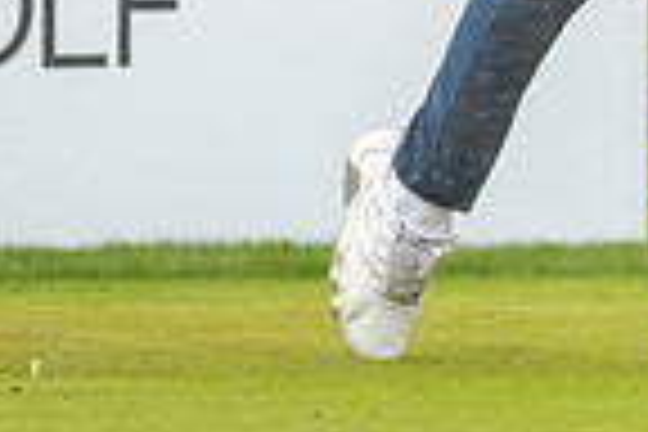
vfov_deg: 1.1
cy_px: -421
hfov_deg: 1.7
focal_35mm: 1210
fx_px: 21778
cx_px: 504
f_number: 4
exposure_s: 1/500
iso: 400
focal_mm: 300
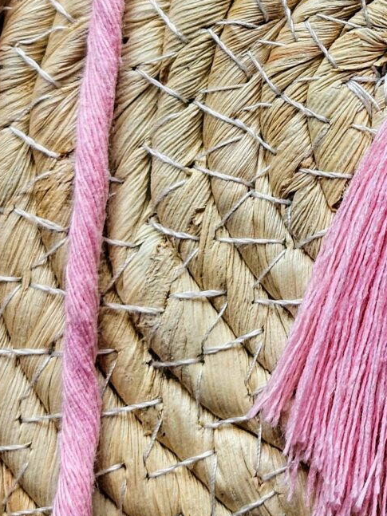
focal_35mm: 95
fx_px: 1417
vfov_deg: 20.1
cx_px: 515
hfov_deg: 14.8
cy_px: 10
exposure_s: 1/180
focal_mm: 5
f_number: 1.8
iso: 100
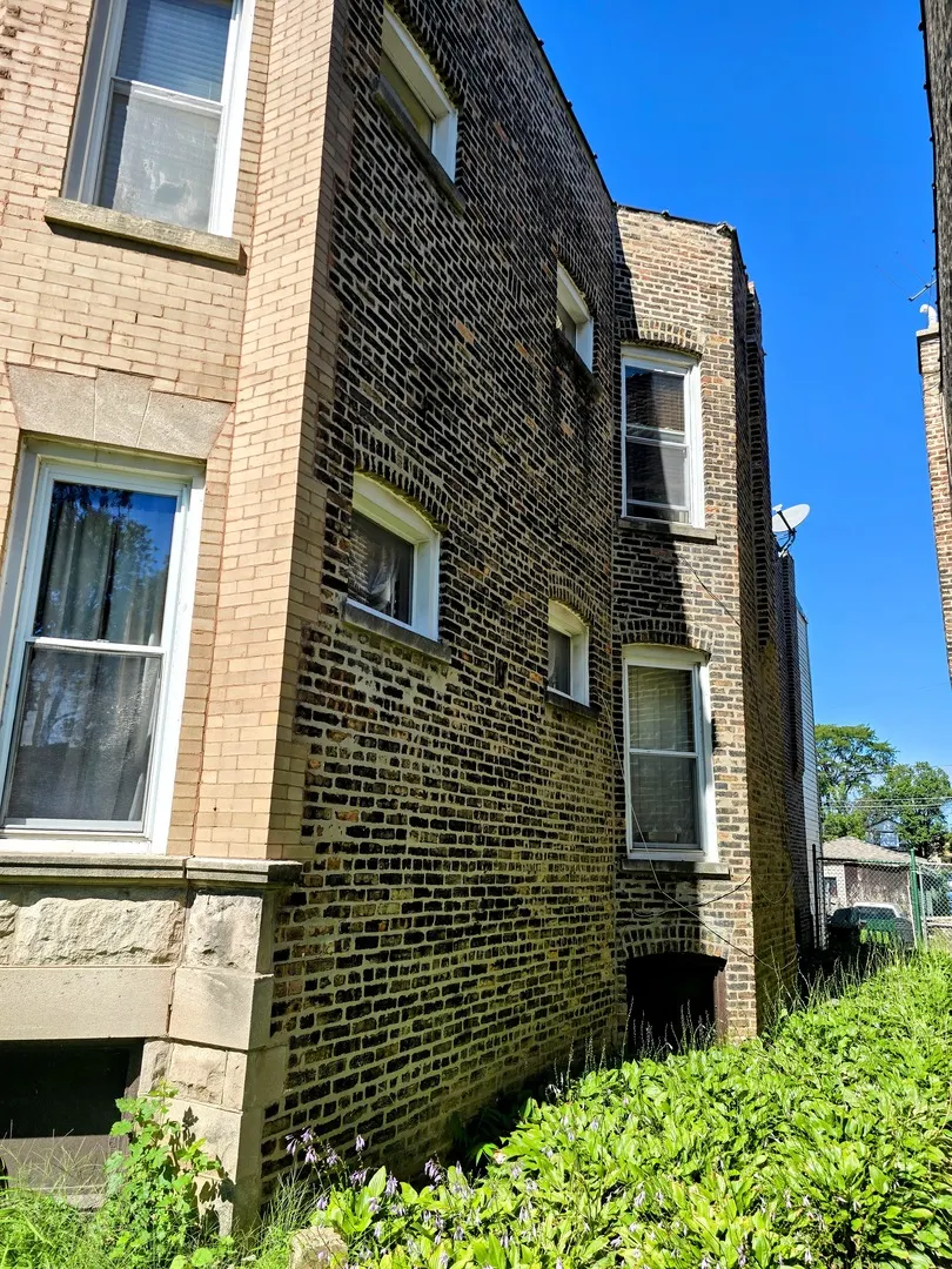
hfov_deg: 58.9
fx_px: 843
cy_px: 634
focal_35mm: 23
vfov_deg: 73.9
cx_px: 476
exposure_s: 1/480
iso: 12
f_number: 1.7
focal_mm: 6.3
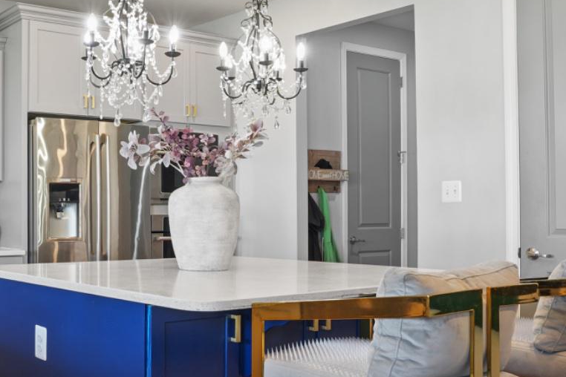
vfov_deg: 31.2
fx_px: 676
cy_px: 199
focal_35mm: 43
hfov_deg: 41.5
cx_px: 47
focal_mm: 16
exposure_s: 1.3
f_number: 8
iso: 100
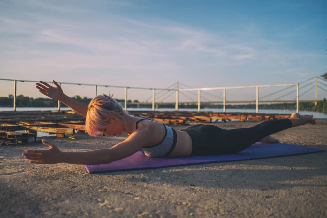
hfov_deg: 65.5
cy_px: 109
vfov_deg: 46.4
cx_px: 164
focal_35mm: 28
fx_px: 254
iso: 100
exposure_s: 1/1250
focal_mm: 28
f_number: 2
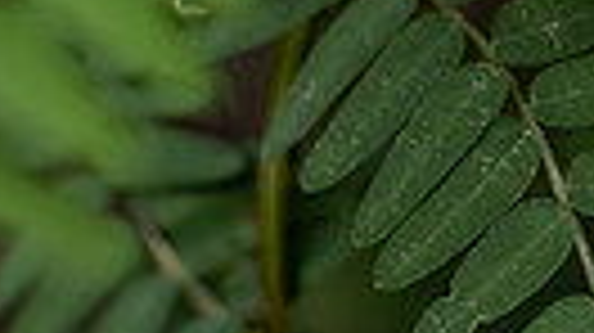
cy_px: 194
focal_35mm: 178
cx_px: 567
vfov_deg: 6.8
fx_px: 2801
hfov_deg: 12.0
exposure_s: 1/100
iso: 250
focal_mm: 50
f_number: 2.2
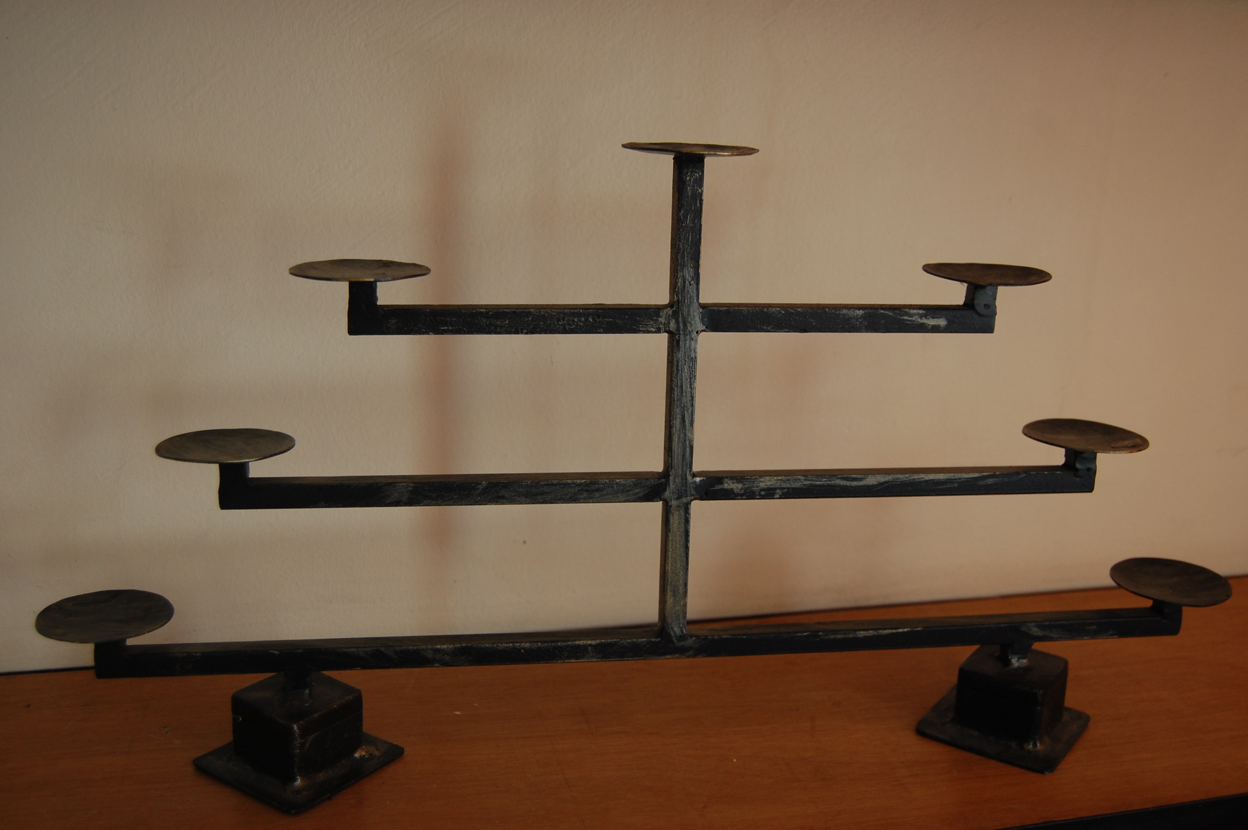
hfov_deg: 49.6
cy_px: 415
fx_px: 1351
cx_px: 624
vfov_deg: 34.1
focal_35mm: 39
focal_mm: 26
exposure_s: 1/40
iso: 400
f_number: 4
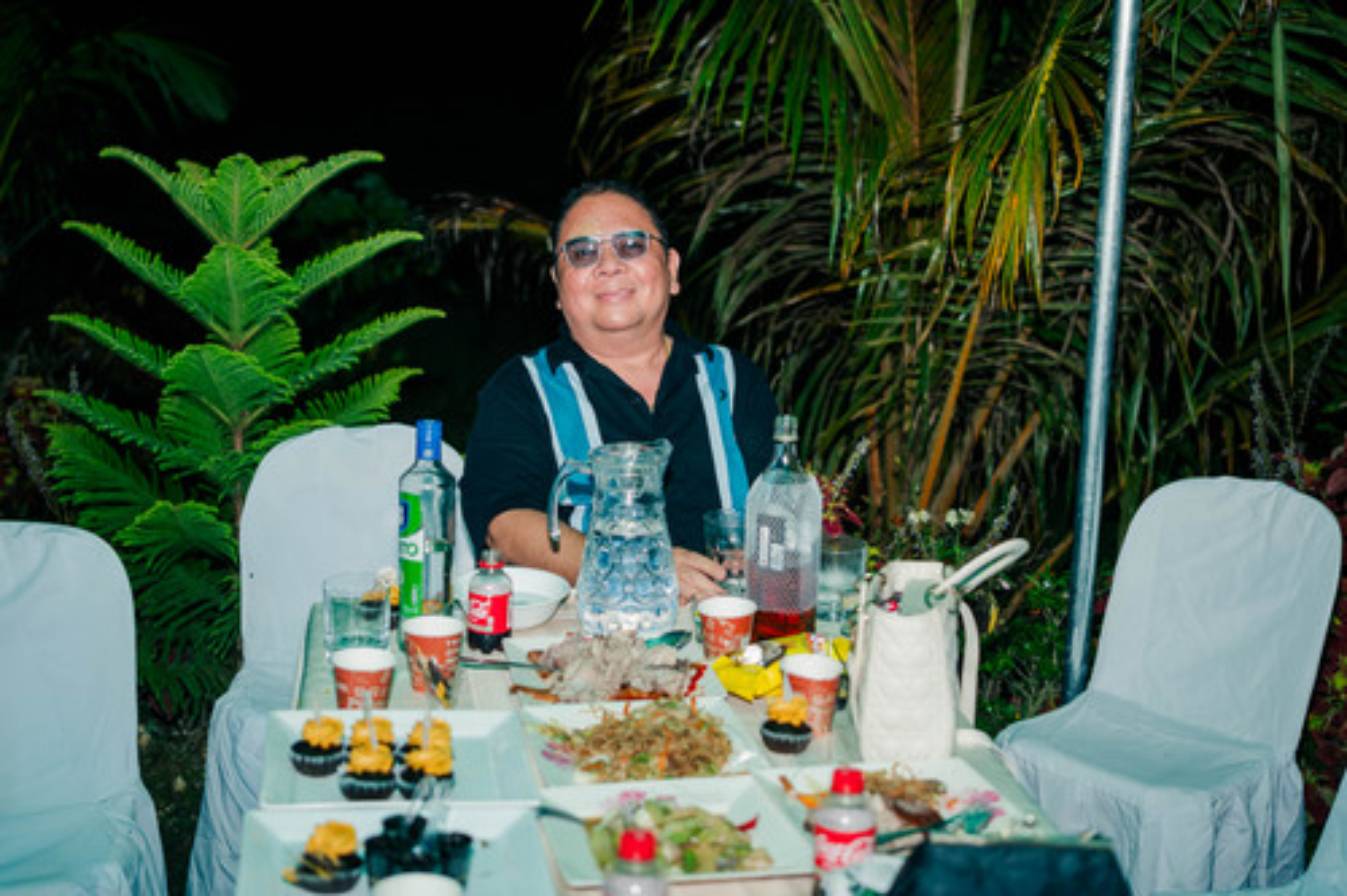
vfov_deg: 27.0
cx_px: 674
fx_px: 1870
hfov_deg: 39.6
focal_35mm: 50
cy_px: 448
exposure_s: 1/200
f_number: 2.8
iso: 800
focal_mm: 50
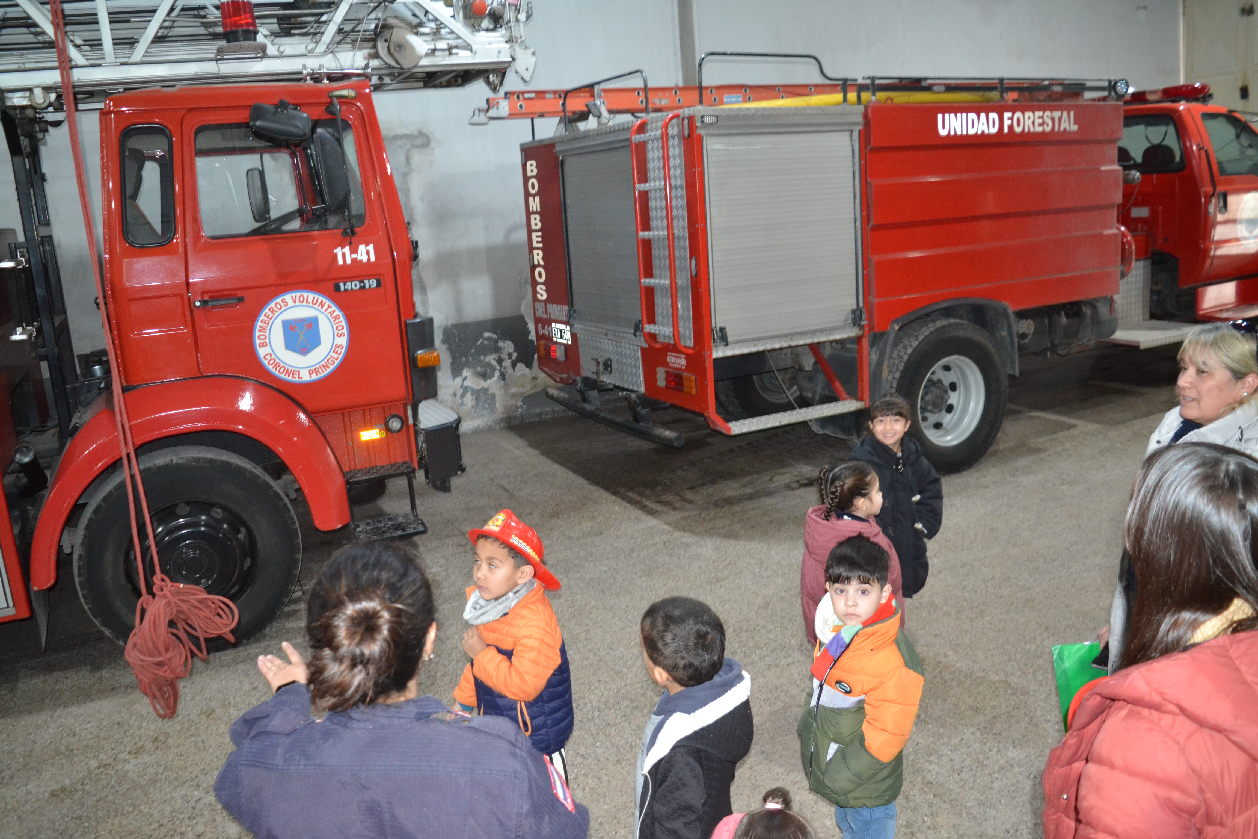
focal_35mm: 27
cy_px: 420
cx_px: 629
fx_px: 943
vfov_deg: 47.9
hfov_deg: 67.4
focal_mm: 18
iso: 2000
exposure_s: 1/60
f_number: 3.5
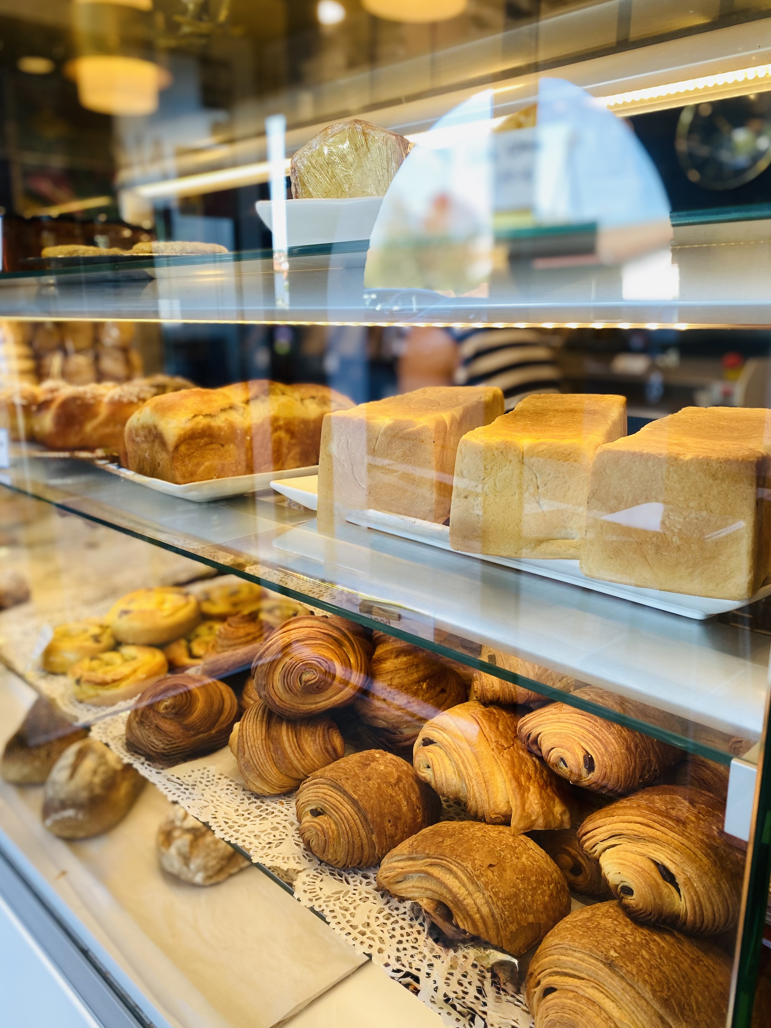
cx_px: 387
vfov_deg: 65.3
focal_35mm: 27
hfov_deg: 51.4
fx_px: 802
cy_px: 520
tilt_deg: -12.8
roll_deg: -1.0
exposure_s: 1/100
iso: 40
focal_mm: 4.25
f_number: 1.8
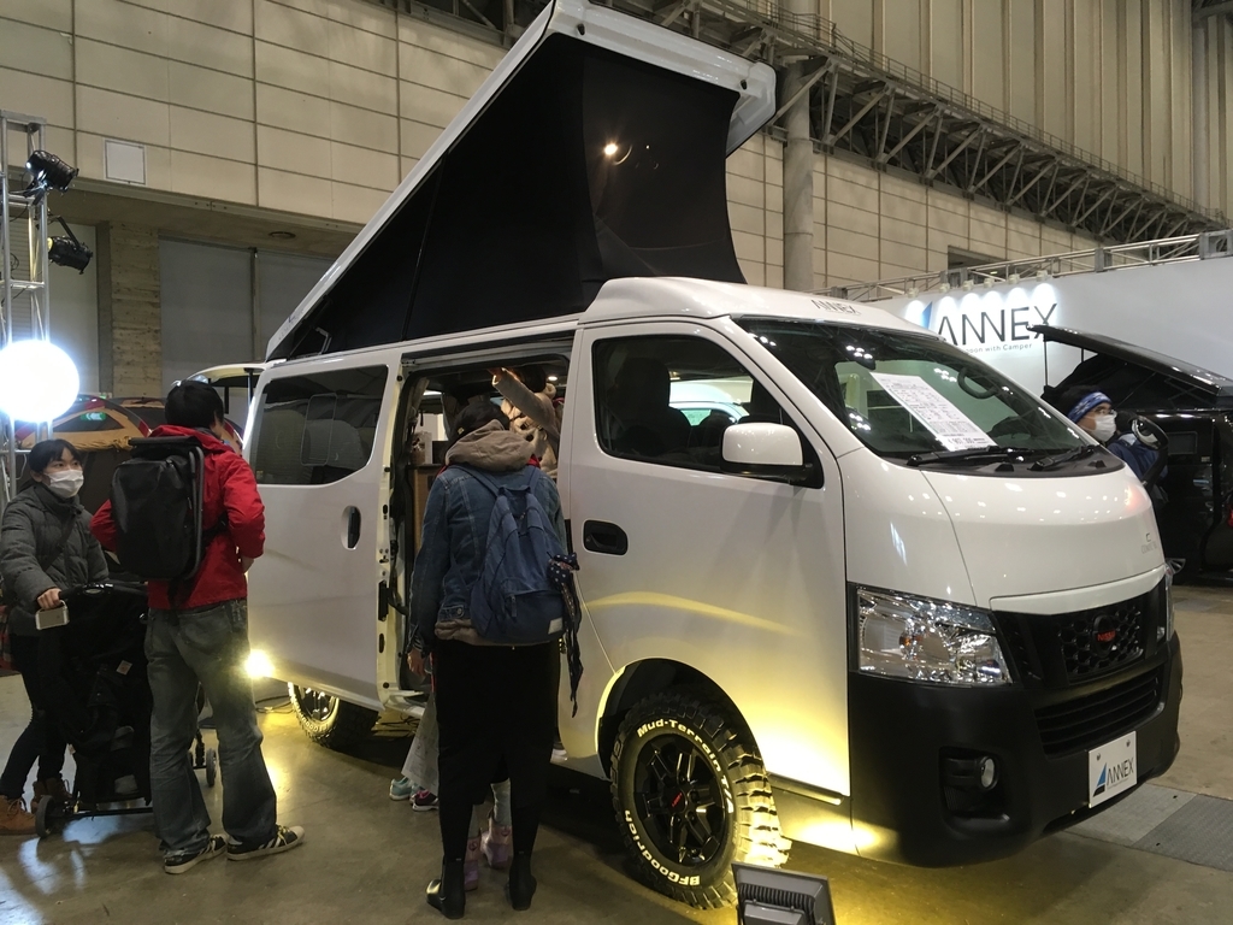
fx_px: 1033
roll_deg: +0.9
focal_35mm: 29
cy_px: 462
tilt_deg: -0.3
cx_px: 616
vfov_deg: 48.2
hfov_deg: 61.7
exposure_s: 1/30
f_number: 2.2
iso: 80
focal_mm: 4.15
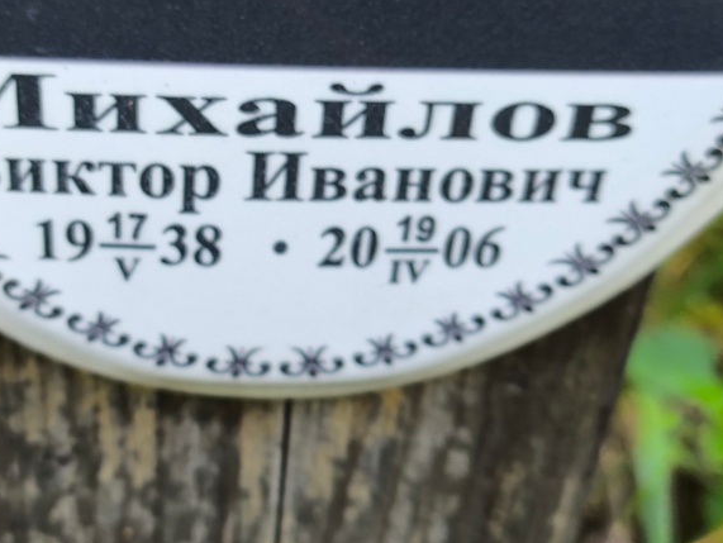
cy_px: 216
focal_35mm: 70
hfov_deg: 27.6
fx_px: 1463
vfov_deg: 21.0
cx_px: 264
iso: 100
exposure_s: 1/60
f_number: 1.7
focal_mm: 4.71
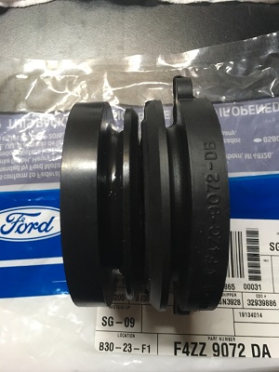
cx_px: 140
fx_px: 312
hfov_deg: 48.2
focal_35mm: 29
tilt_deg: -79.3
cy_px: 186
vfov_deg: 61.7
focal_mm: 4.15
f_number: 2.2
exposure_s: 1/24
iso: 200
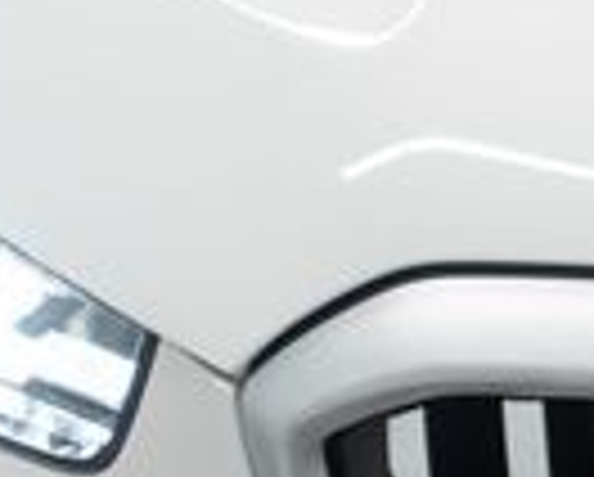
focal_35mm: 127
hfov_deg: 12.3
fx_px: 2236
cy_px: 718
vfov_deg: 11.7
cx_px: 1382
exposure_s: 1/40
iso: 200
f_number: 3.2
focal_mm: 28
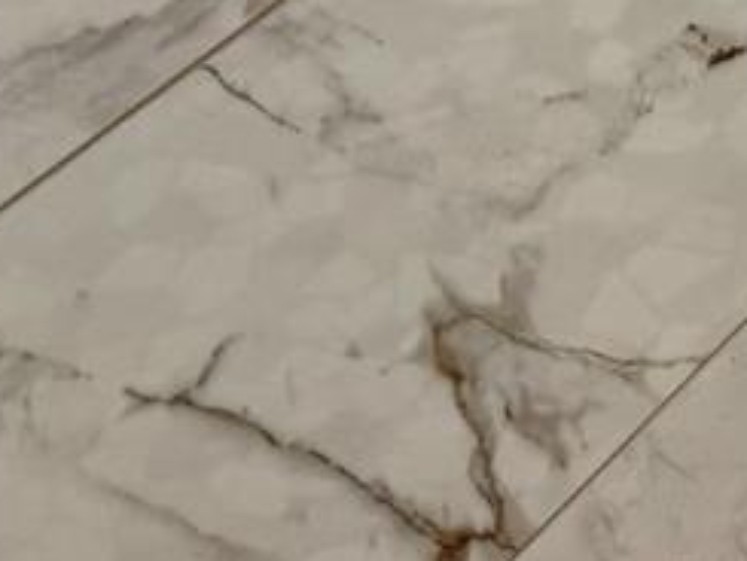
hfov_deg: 10.9
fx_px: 3174
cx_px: 1900
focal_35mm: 147
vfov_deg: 8.7
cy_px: -1026
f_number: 1.78
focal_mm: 6.76
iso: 160
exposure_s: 1/120
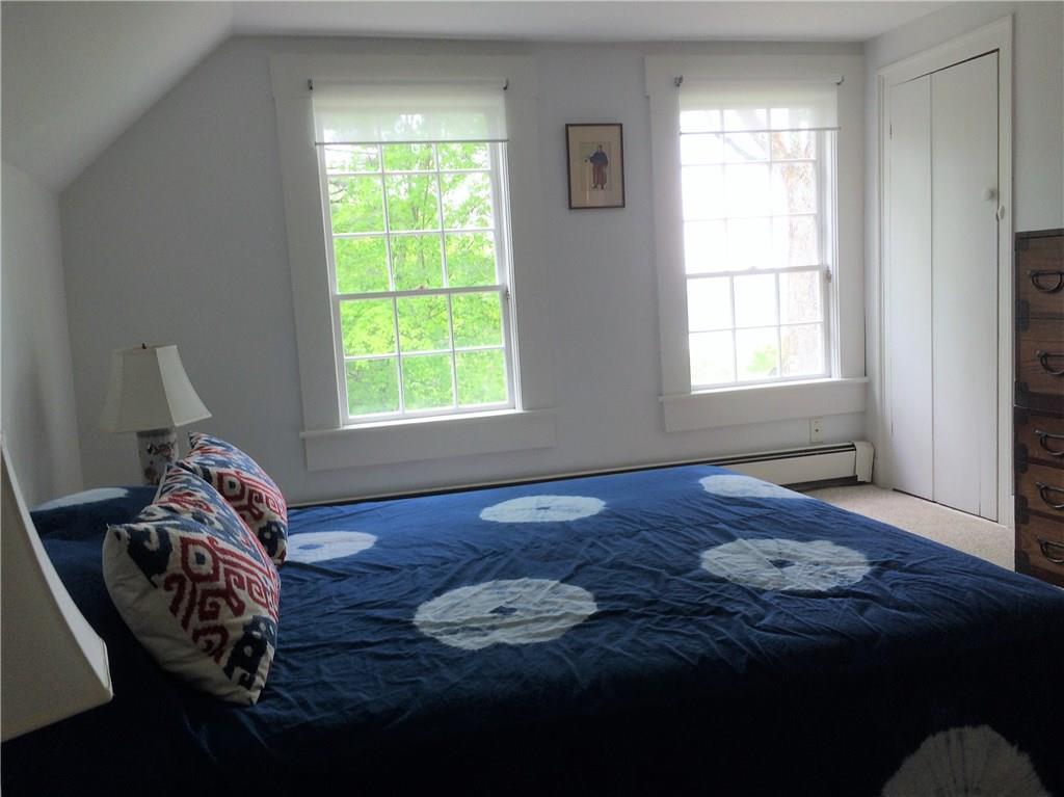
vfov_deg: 48.2
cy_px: 398
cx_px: 532
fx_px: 891
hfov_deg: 61.7
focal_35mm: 29
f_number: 2.2
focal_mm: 4.15
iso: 32
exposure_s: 1/30
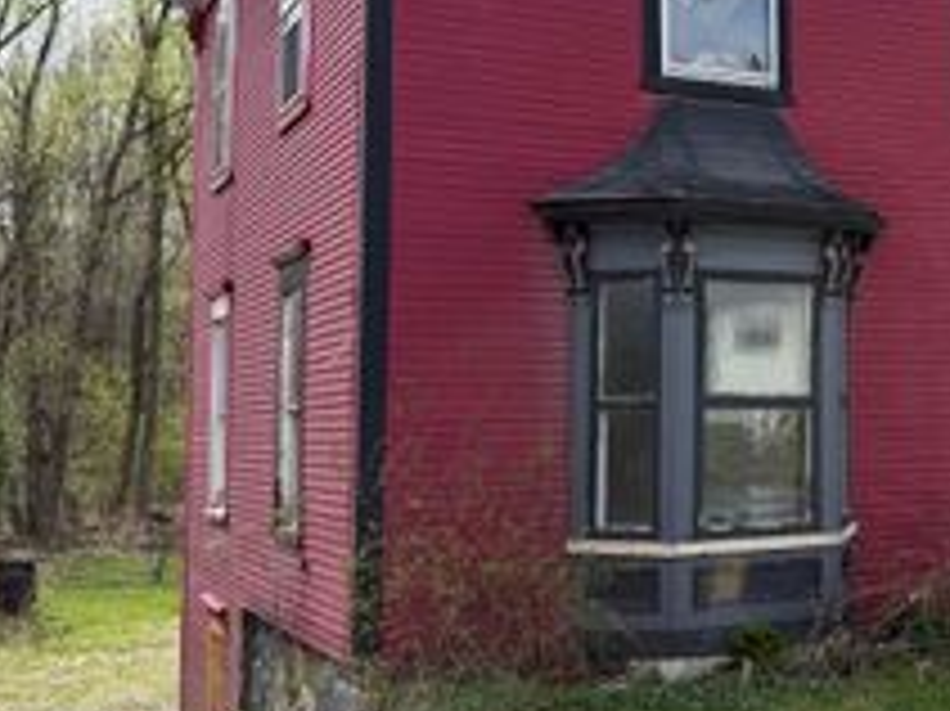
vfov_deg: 25.5
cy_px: 250
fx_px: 1563
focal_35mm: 57
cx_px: 1031
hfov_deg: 30.4
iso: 100
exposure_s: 1/3279
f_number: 1.78
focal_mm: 6.76
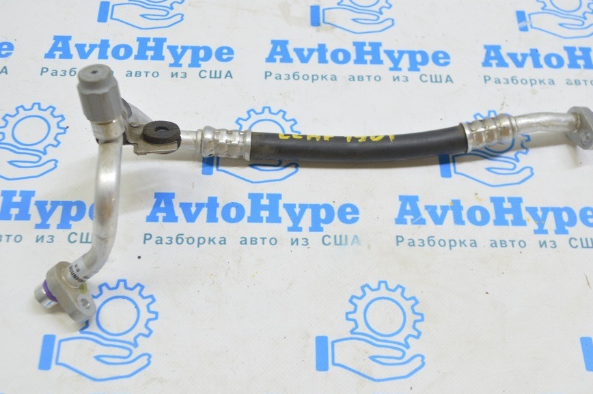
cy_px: 222
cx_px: 296
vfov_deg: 29.2
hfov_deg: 42.8
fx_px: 757
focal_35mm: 46
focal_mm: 26
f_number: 5.6
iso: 400
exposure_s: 1/20
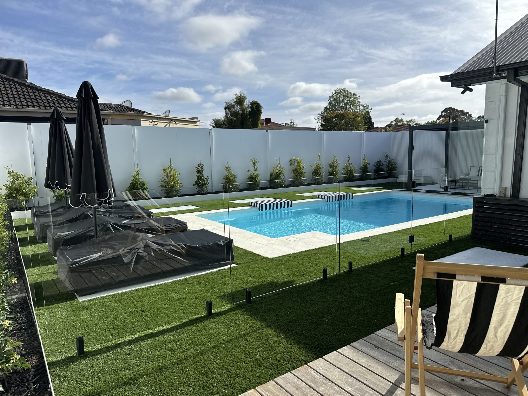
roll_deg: +2.1
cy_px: 198
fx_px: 366
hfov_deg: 71.6
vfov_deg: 56.8
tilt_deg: -6.0
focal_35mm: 24
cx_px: 264
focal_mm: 6.86
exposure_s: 1/7042
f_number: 1.78
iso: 80
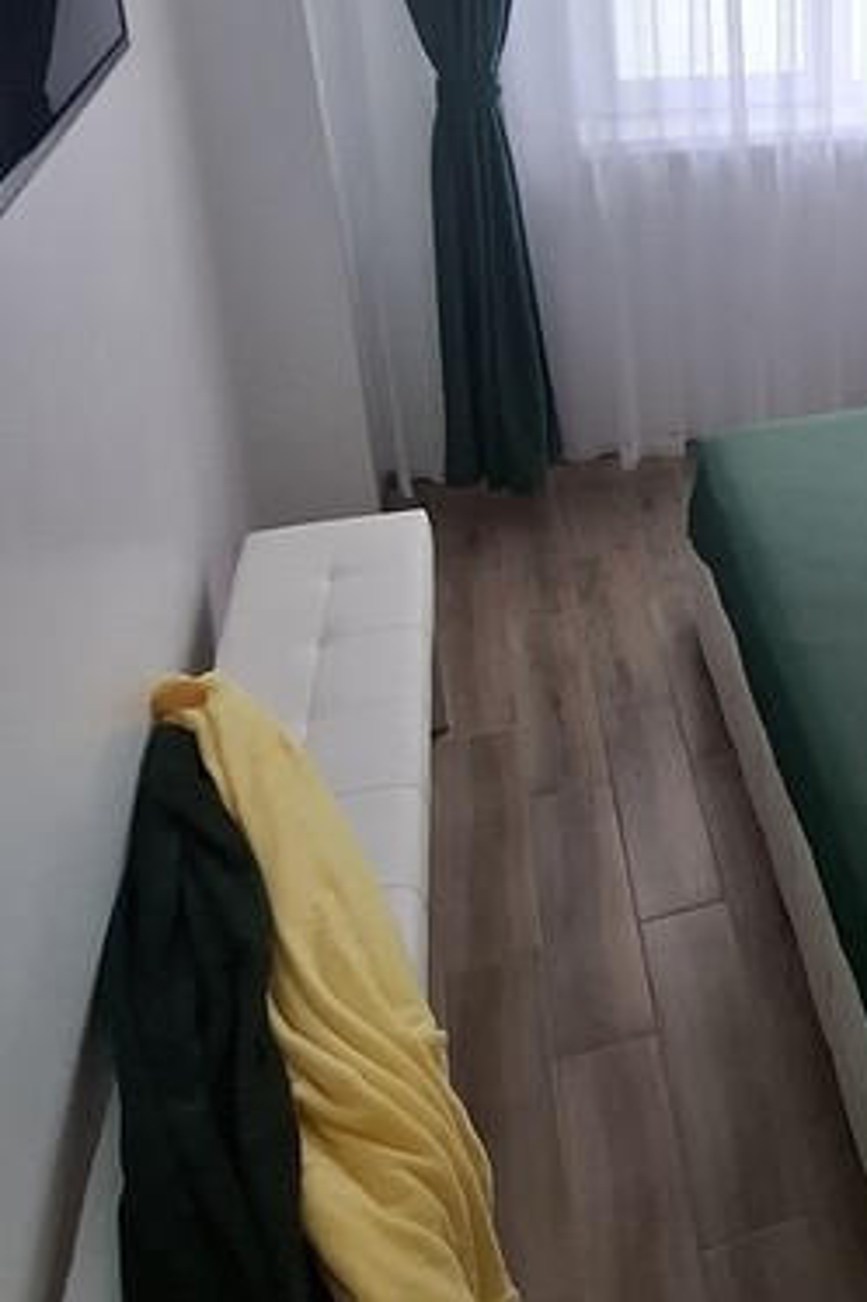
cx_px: 1086
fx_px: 1338
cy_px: 275
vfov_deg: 49.1
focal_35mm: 37
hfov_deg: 29.8
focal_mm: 1.74
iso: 40
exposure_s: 1/50
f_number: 2.2
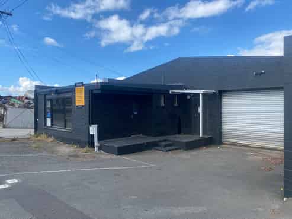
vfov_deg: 53.0
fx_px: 219
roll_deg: +0.3
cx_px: 146
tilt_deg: +0.3
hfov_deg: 67.3
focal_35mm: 26
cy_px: 110
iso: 32
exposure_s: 1/1701
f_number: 1.8
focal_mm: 4.25
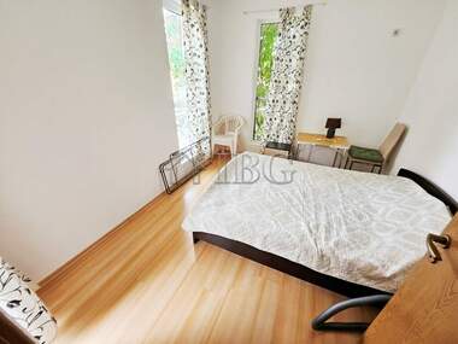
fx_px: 172
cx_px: 229
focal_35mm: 13
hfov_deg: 106.2
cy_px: 172
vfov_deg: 89.9
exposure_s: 1/50
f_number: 2.2
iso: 80
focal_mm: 1.7
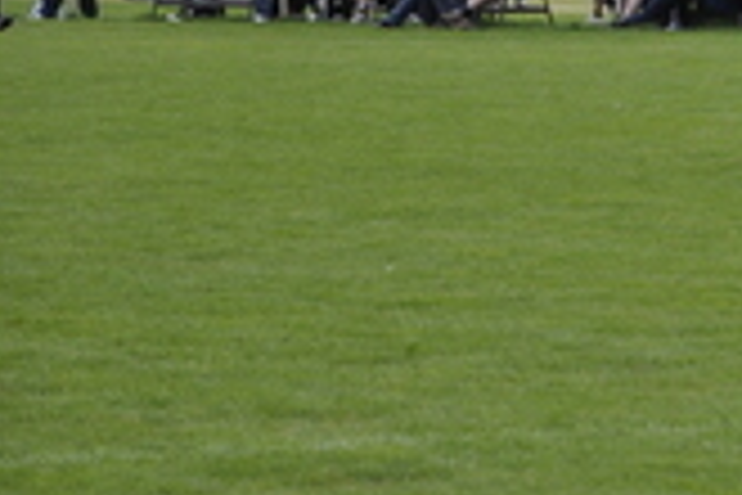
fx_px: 7966
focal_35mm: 387
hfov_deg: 5.3
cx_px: 1120
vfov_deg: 3.6
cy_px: 108
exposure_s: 1/1000
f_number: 5.6
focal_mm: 85
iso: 500
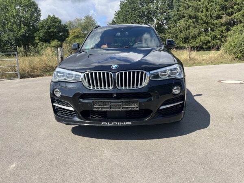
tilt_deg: -14.0
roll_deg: +1.4
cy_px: 92
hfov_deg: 67.3
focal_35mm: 26
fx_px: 183
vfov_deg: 53.1
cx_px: 122
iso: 50
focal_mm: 5.1
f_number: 1.6
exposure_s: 1/2024
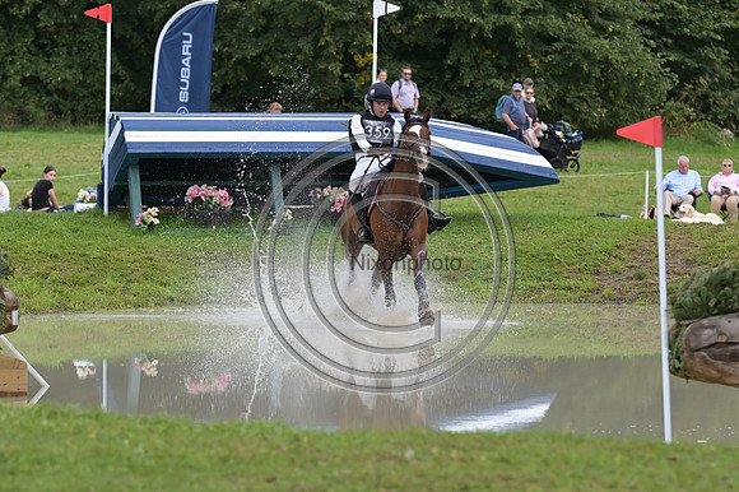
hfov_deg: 6.9
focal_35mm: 300
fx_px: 6155
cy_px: 246
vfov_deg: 4.6
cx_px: 370
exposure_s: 1/1250
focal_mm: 200
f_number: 5.6
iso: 720
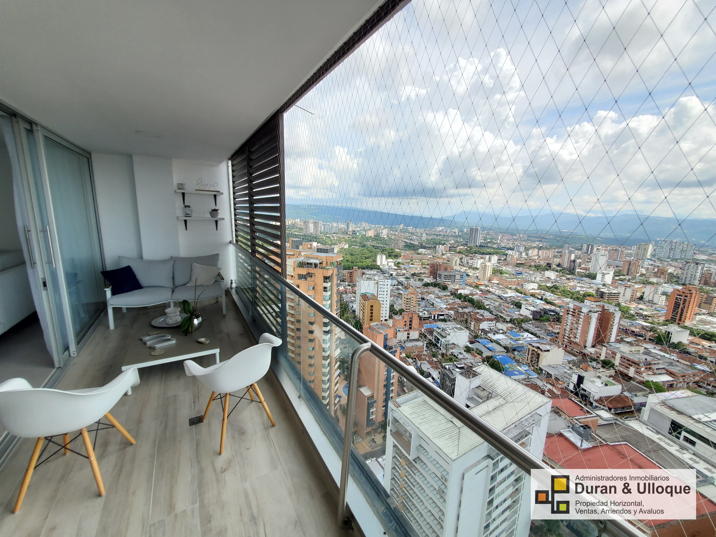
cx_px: 358
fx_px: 269
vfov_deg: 89.9
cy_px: 268
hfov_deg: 106.2
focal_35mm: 13
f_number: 2.2
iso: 50
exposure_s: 1/460
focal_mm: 1.8
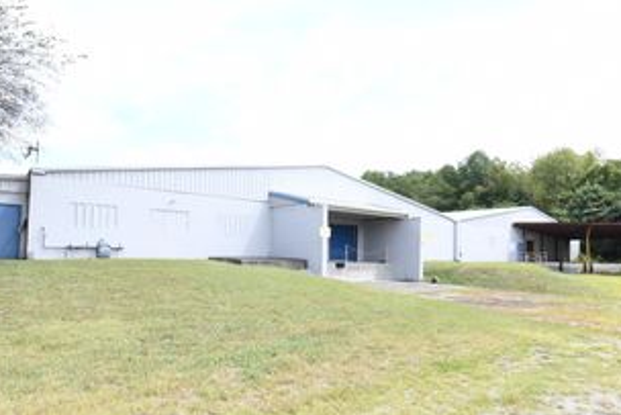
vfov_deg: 54.9
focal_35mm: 23
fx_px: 397
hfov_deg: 76.0
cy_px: 238
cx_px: 327
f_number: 11
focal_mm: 14
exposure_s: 1/320
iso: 1000
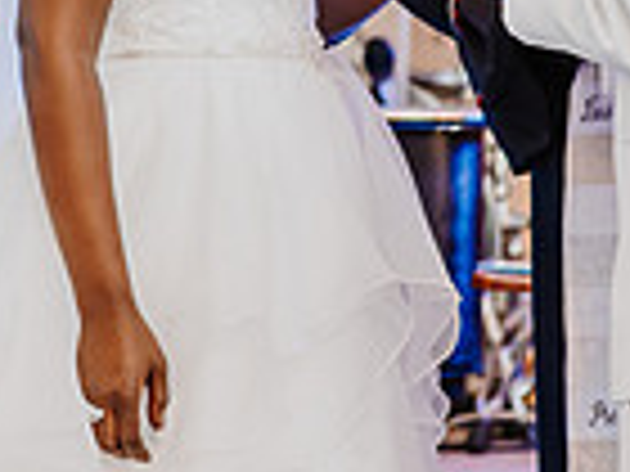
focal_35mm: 537
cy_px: 25
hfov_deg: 3.7
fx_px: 9773
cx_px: 281
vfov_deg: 2.8
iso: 1100
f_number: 4
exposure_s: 1/125
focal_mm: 120
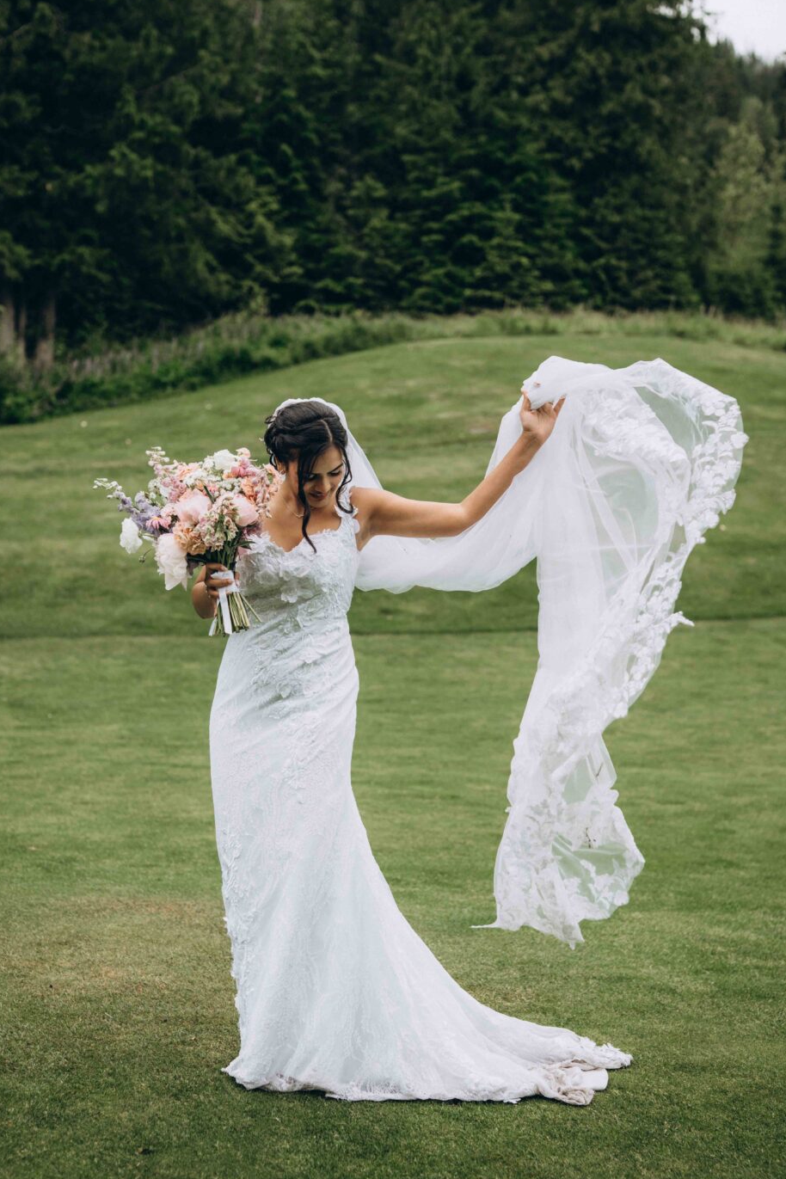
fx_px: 1834
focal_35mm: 56
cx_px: 393
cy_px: 594
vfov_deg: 35.6
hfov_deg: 24.2
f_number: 2.8
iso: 100
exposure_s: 1/400
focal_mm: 50
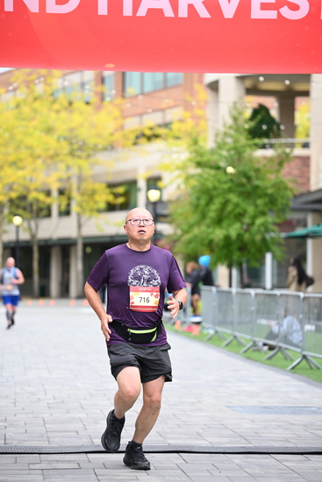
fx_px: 1408
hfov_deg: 13.0
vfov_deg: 19.5
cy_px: 241
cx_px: 161
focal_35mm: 105
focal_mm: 105
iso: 640
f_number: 2.8
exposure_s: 1/1600
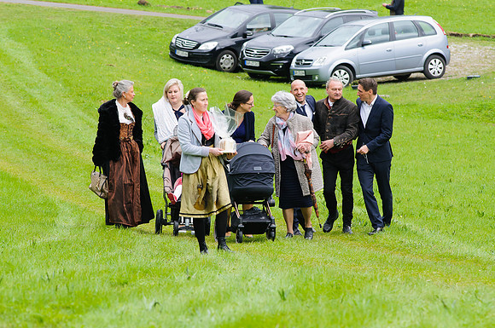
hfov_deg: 8.1
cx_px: 248
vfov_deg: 5.4
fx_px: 3501
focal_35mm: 255
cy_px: 164
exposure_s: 1/200
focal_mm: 170
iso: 320
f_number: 7.1
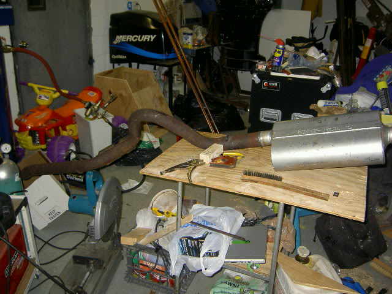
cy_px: 147
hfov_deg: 54.0
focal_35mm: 34
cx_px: 196
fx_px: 385
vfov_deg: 41.8
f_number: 2.8
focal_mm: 5.6
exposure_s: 1/60
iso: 100
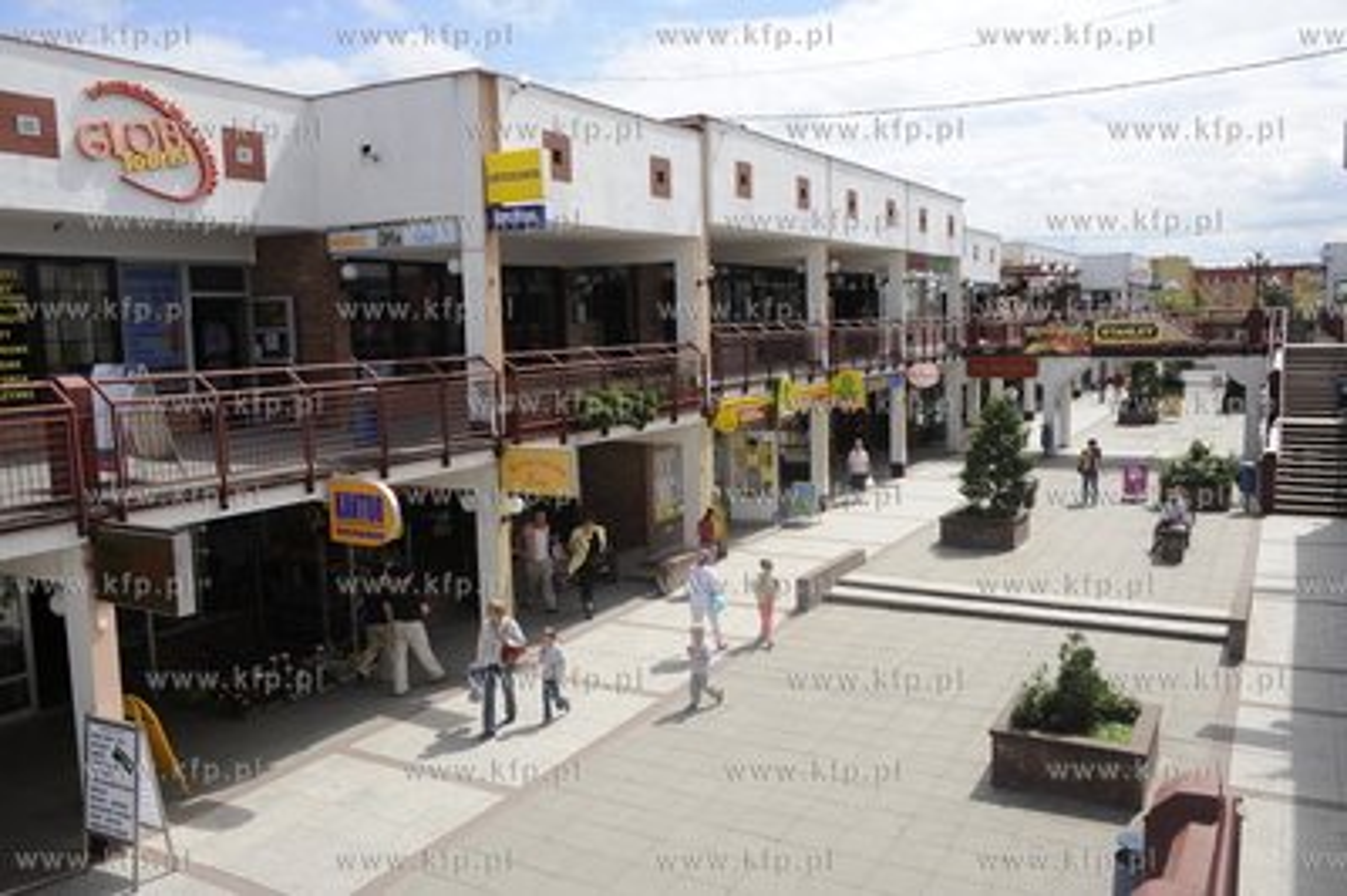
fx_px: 1084
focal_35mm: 29
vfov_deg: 44.9
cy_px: 448
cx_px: 674
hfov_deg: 63.7
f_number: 7.1
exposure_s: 1/1250
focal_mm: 29
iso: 400
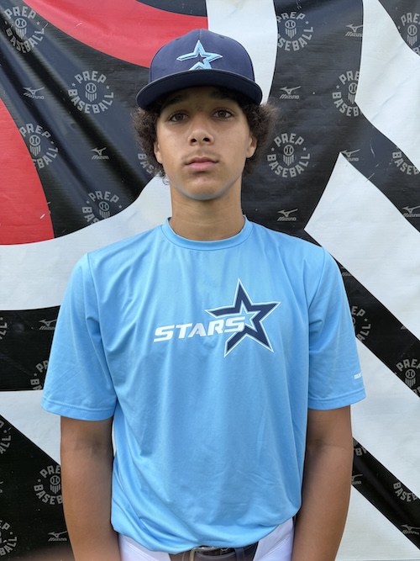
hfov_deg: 56.8
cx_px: 210
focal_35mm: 24
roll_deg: +0.1
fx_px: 388
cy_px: 280
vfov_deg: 71.6
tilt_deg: -5.1
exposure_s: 1/1727
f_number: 1.78
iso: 80
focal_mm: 6.76
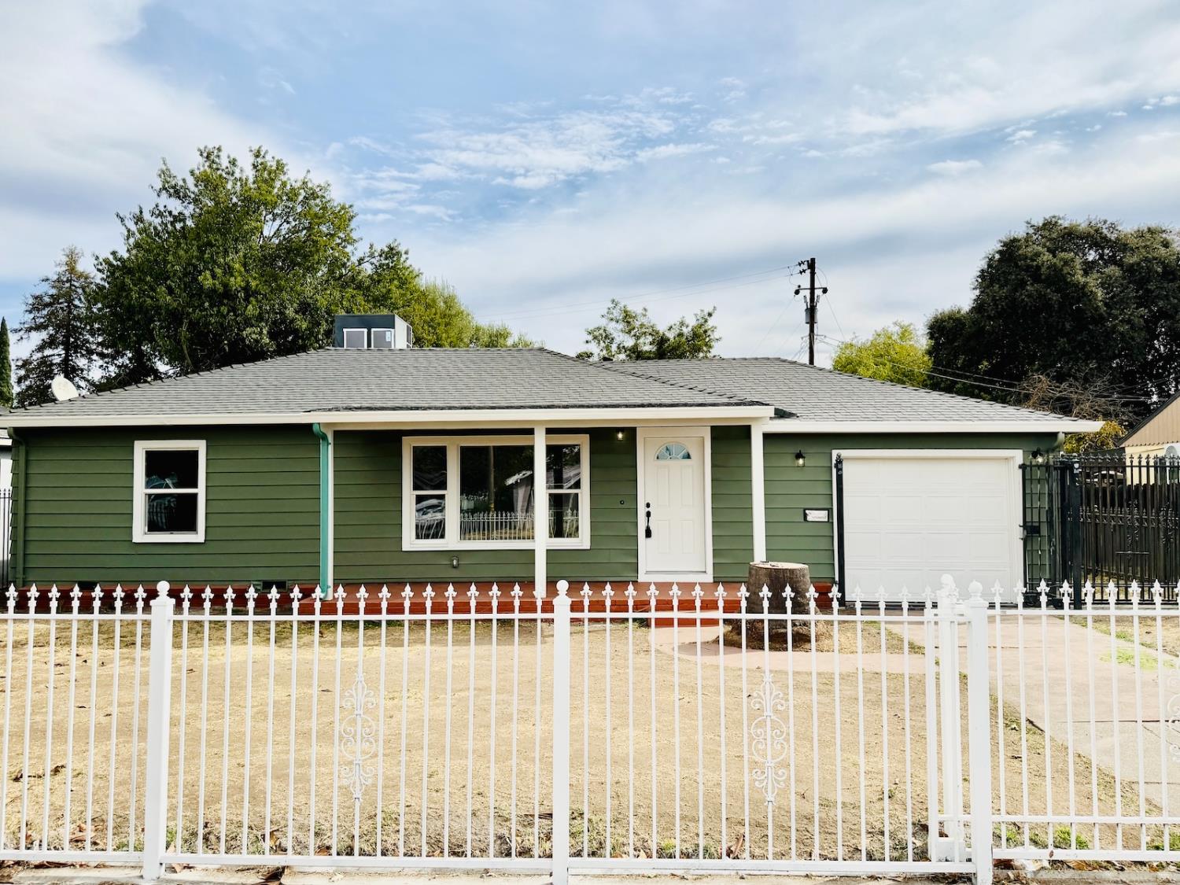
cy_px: 442
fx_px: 818
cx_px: 590
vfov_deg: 56.8
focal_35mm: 24
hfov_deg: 71.6
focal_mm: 6.76
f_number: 1.78
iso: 80
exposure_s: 1/7353
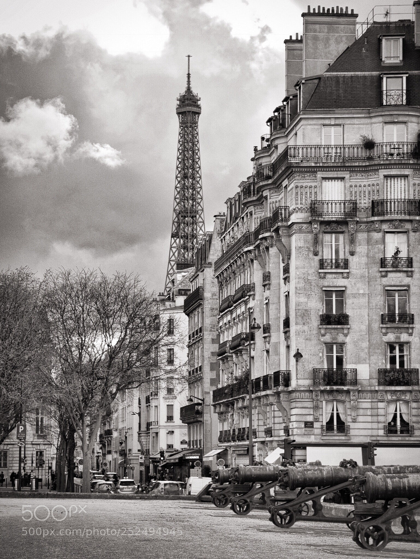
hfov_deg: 15.7
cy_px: 280
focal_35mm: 94
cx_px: 210
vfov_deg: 20.8
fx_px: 1518
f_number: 7.1
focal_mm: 47
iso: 200
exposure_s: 1/250
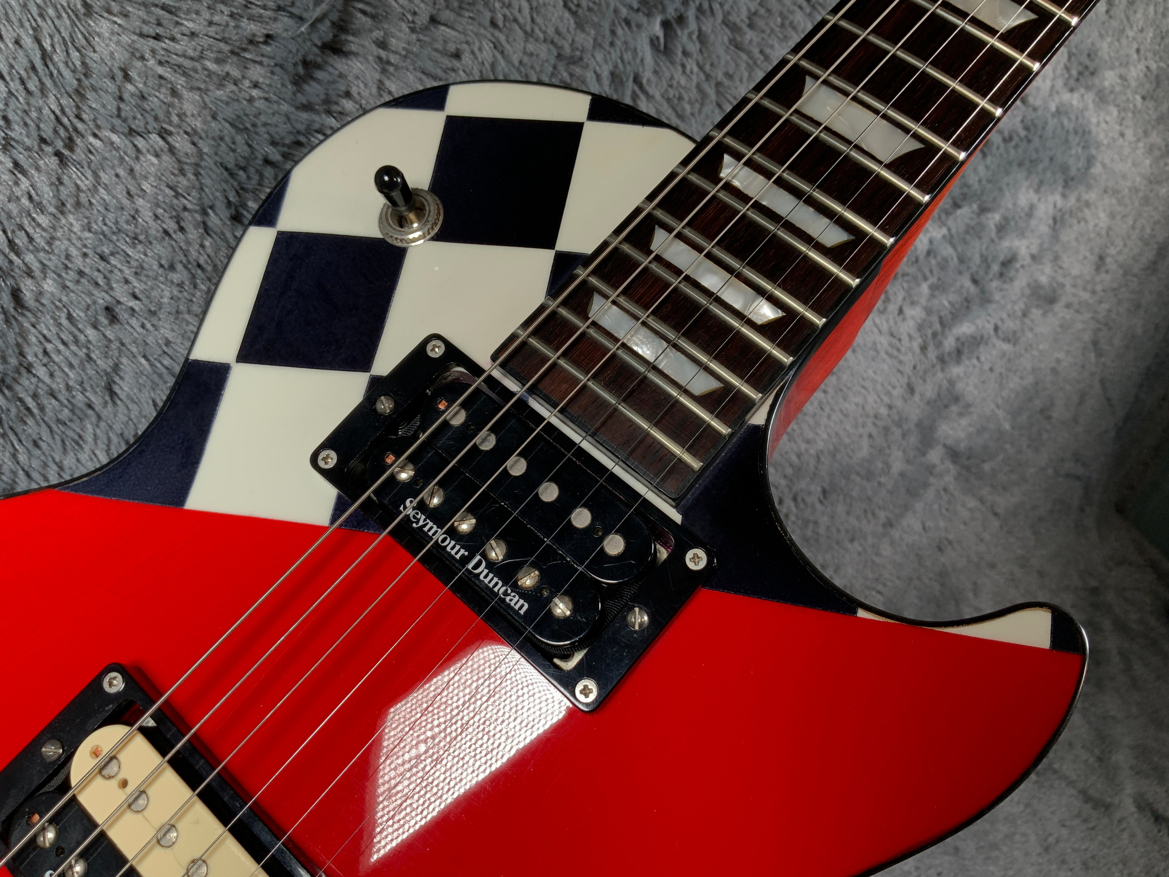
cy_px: 438
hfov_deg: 61.7
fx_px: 979
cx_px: 584
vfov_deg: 48.2
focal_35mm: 29
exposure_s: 1/104
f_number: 1.8
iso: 32
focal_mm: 3
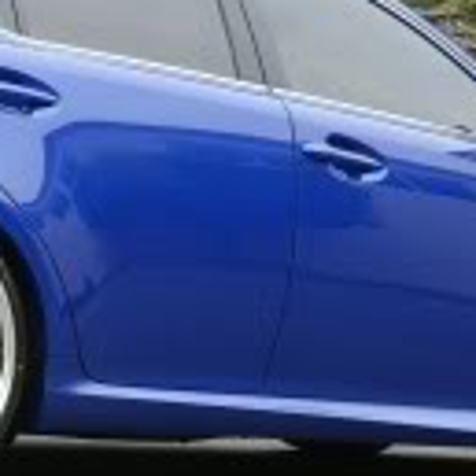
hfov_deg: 11.5
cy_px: 216
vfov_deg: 11.6
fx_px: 2349
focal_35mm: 151
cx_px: 76
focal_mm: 24
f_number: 4.5
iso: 100
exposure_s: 1/40
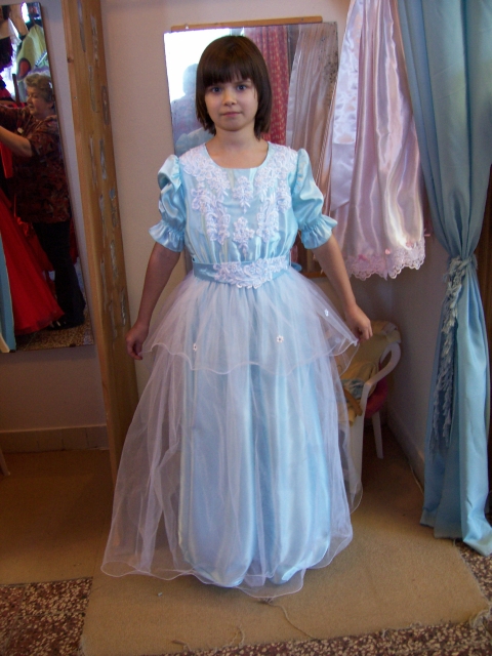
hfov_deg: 41.8
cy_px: 328
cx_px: 246
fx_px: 644
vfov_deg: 54.0
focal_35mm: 34
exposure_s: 1/8.72
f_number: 2.7
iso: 160
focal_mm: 5.6
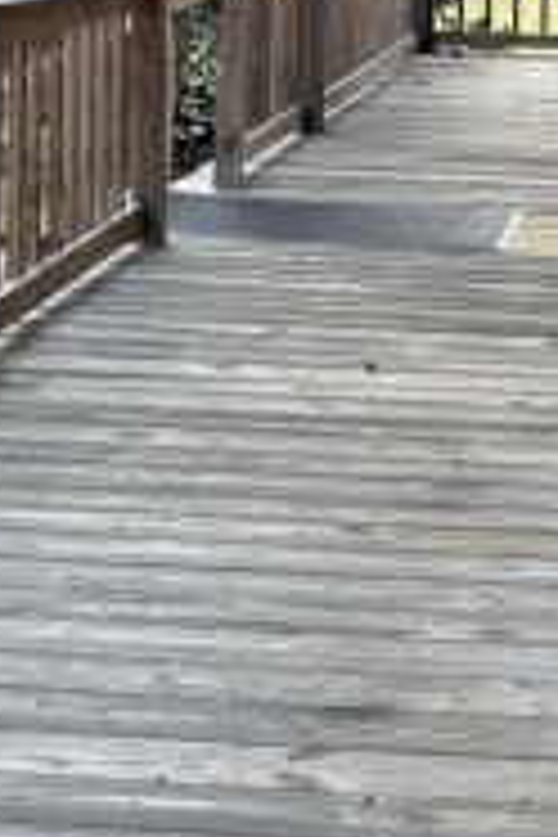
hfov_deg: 14.0
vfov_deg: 20.0
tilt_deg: -0.2
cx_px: 477
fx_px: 2255
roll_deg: -1.7
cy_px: -115
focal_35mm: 97
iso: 64
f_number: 1.6
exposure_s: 1/482
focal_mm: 5.96
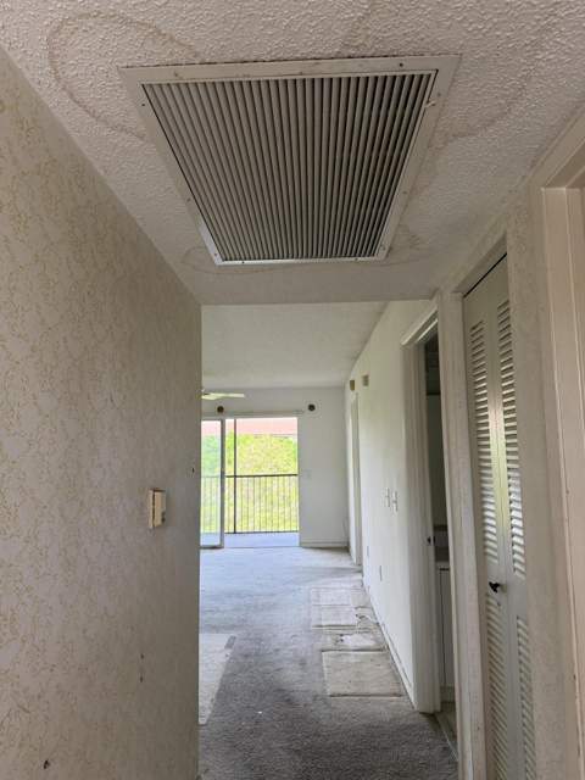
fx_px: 541
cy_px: 390
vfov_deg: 71.6
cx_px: 292
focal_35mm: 24
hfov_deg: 56.8
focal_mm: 6.76
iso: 200
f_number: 1.78
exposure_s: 1/217
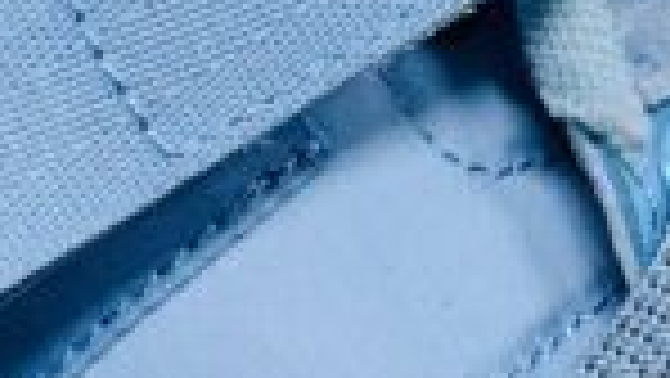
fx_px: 5813
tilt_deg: -49.4
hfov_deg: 6.6
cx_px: 522
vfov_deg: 3.7
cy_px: 781
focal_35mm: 327
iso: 80
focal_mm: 6.86
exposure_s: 1/121
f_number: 1.78
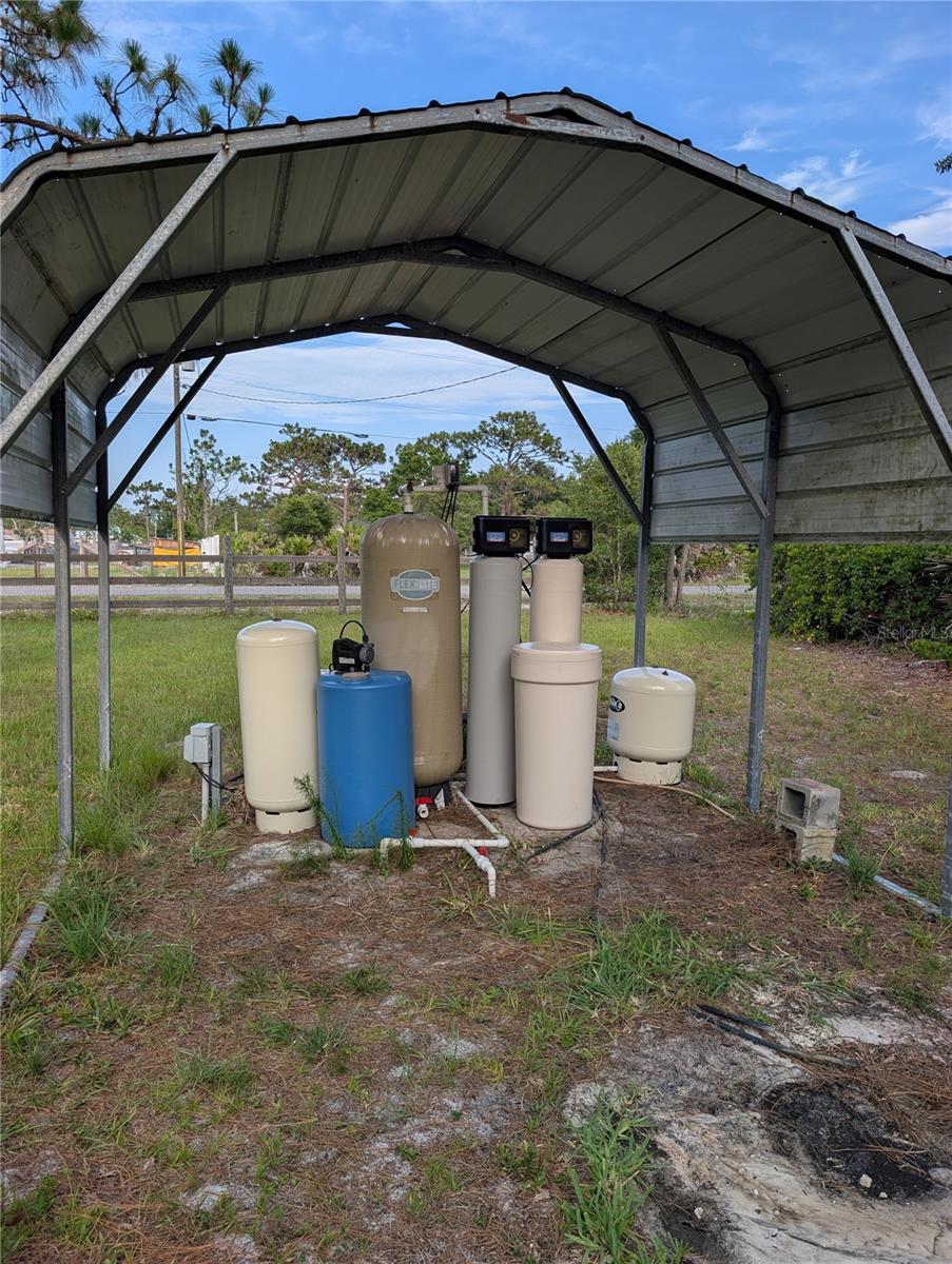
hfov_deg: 56.9
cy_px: 632
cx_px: 476
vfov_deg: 71.5
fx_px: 878
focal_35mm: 24
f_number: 1.68
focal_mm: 6.9
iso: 22
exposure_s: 1/461
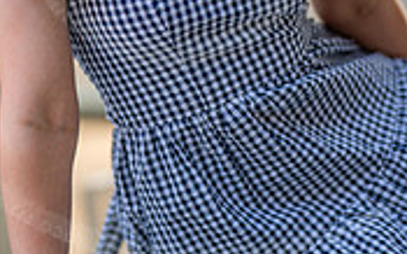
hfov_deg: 9.4
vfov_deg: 5.8
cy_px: -35
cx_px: 174
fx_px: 2471
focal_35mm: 223
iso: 200
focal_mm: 85
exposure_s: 1/1600
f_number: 1.2
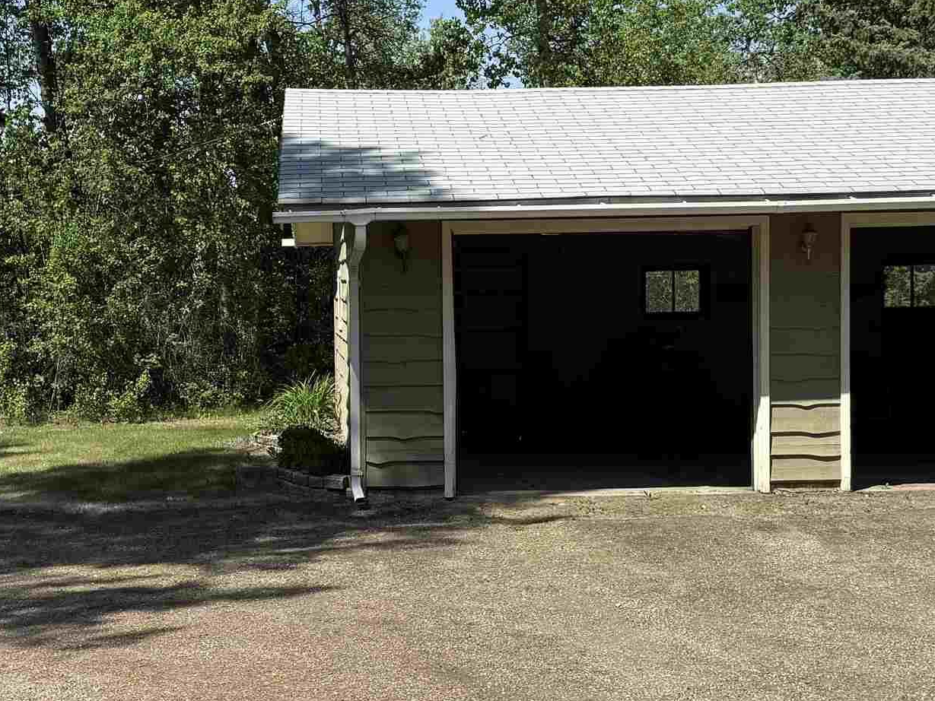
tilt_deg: -2.8
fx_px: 1621
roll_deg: +0.2
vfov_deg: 24.4
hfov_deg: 32.1
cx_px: 370
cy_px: 369
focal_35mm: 60
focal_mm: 6.76
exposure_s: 1/3425
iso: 80
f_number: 1.78
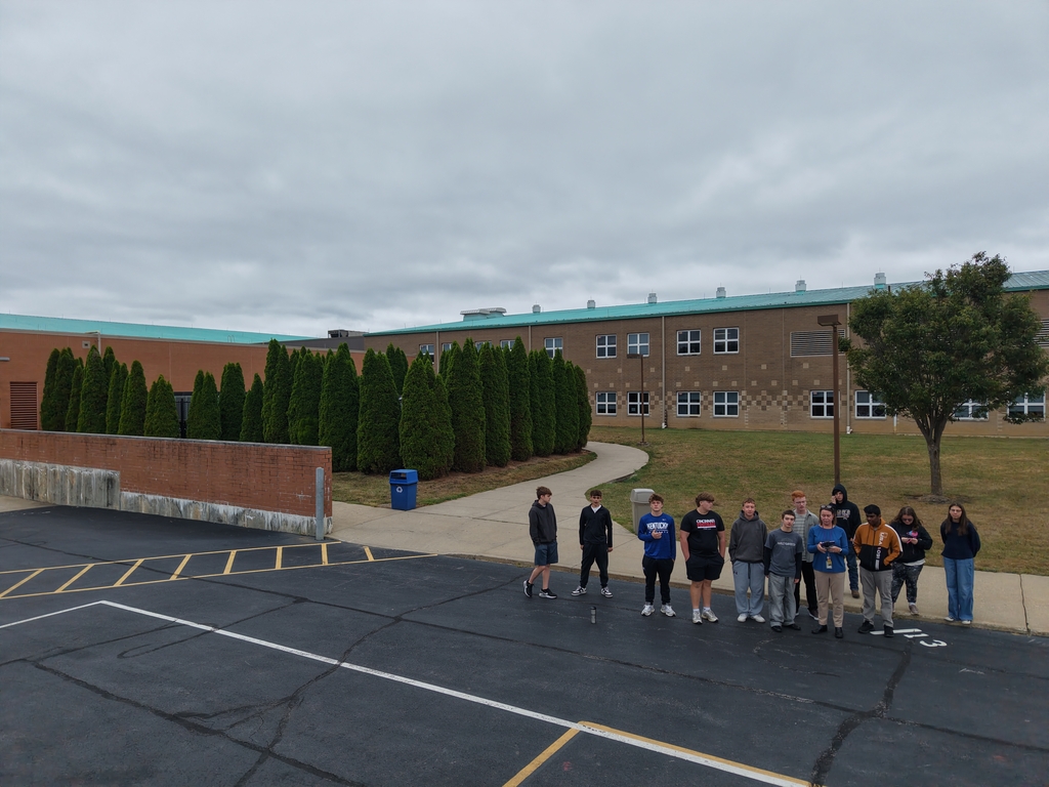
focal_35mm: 24
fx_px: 727
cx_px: 524
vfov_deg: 56.8
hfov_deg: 71.6
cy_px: 394
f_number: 1.8
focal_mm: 8.67
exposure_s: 1/725
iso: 100
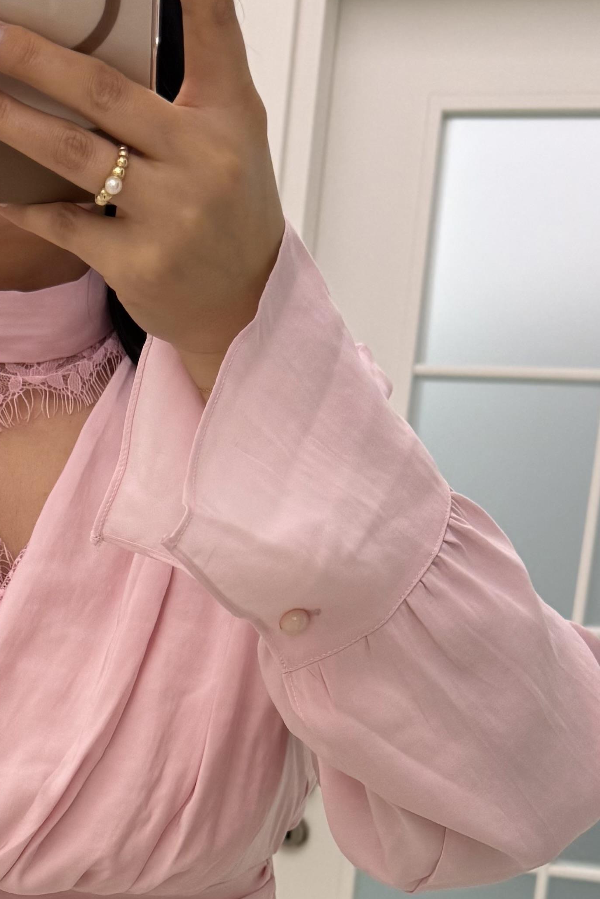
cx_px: 77
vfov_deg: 27.9
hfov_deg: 19.4
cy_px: 855
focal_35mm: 69
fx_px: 1724
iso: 250
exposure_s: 1/50
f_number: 1.78
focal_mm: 6.76
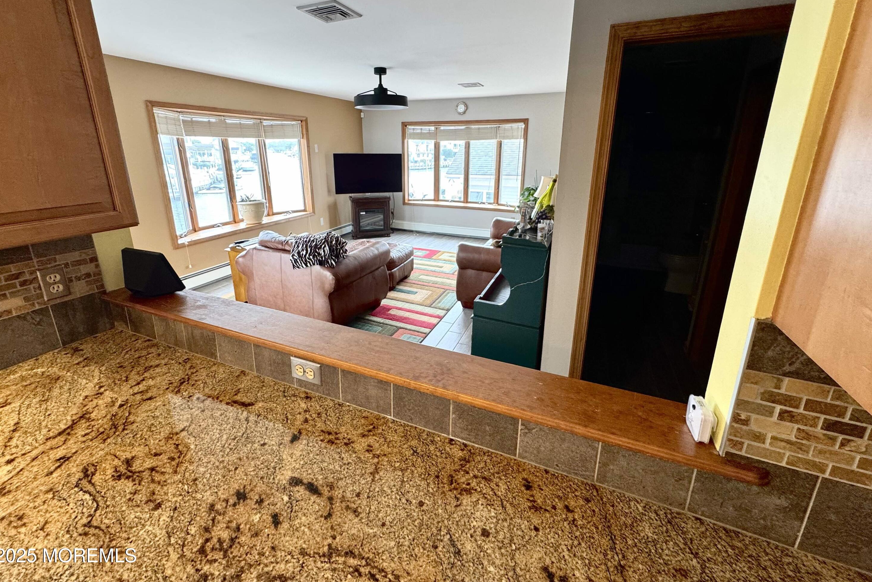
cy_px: 249
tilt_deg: -17.8
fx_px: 363
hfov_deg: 100.4
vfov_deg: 76.9
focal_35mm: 15
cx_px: 429
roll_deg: -0.2
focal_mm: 2.22
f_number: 2.2
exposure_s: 1/120
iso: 200
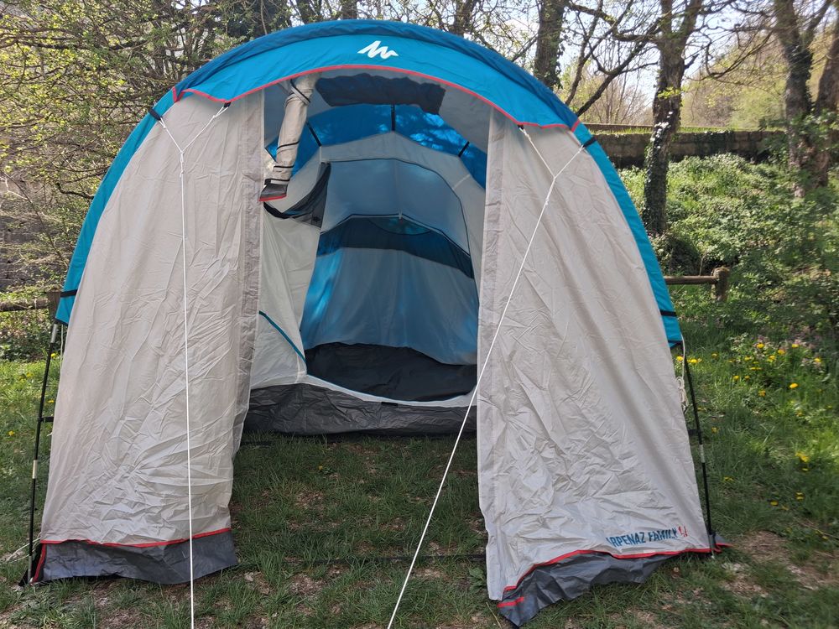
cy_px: 314
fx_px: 654
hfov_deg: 65.3
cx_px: 420
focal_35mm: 27
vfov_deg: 51.4
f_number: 1.8
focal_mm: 4
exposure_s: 1/148
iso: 25
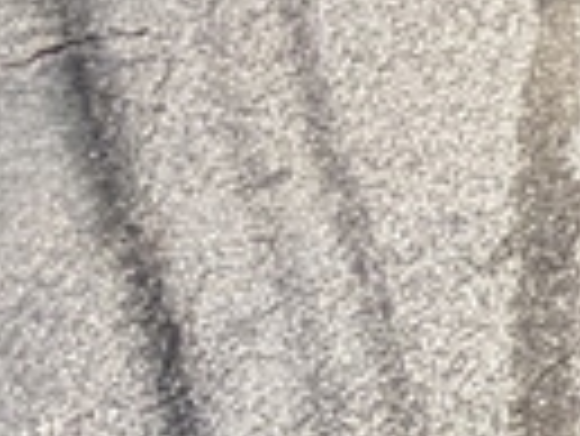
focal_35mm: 111
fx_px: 1862
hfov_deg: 12.8
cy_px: -1092
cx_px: 1466
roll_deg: -1.6
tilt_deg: -2.9
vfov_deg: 9.0
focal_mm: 2.22
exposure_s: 1/672
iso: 40
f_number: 2.2
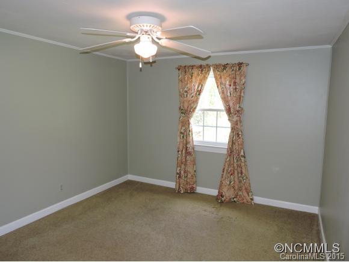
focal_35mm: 24
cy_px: 131
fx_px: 242
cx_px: 174
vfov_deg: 56.9
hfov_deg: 71.6
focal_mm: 4.3
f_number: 3.3
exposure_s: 1/30
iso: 200
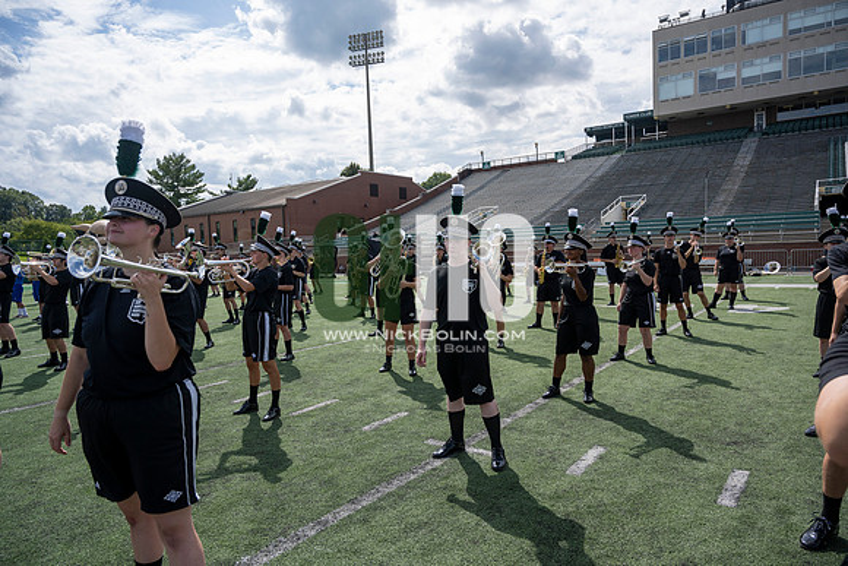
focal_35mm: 24
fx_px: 565
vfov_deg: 53.2
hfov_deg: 73.7
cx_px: 424
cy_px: 283
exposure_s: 1/1600
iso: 200
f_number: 5
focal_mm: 24
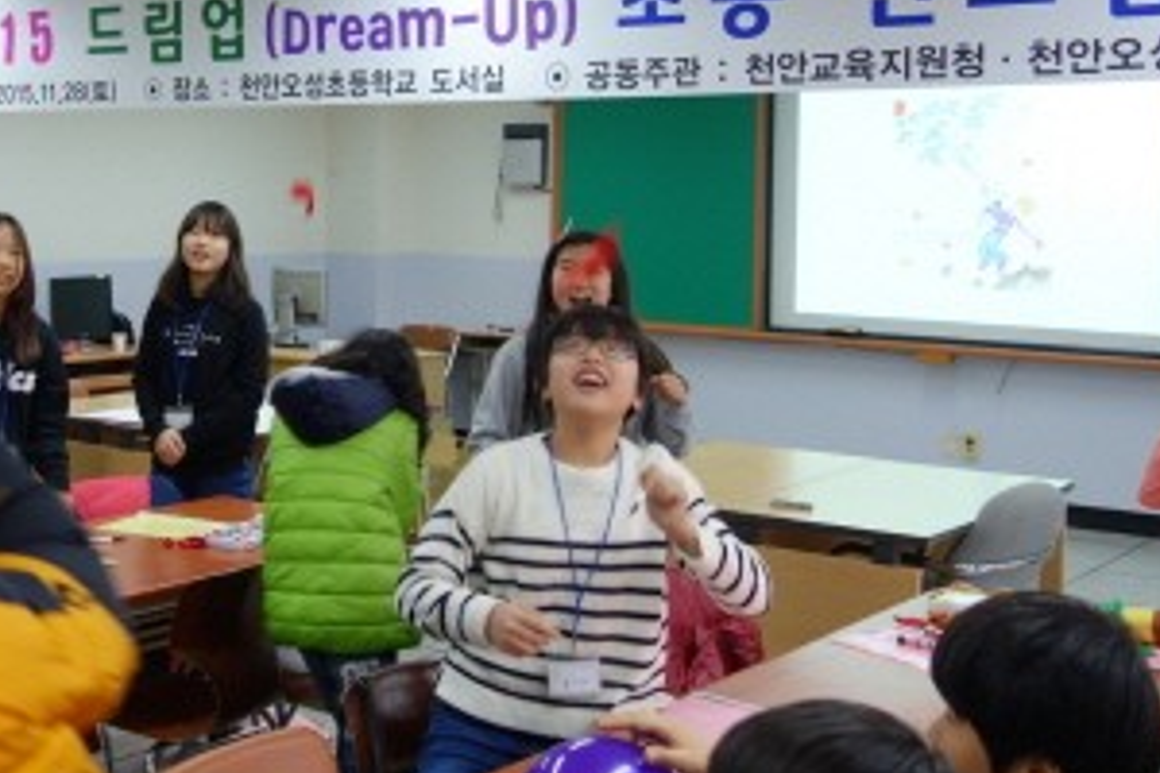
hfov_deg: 34.7
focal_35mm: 56
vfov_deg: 24.0
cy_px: 209
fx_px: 1804
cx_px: 259
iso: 200
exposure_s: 1/100
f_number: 1.8
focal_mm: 10.4
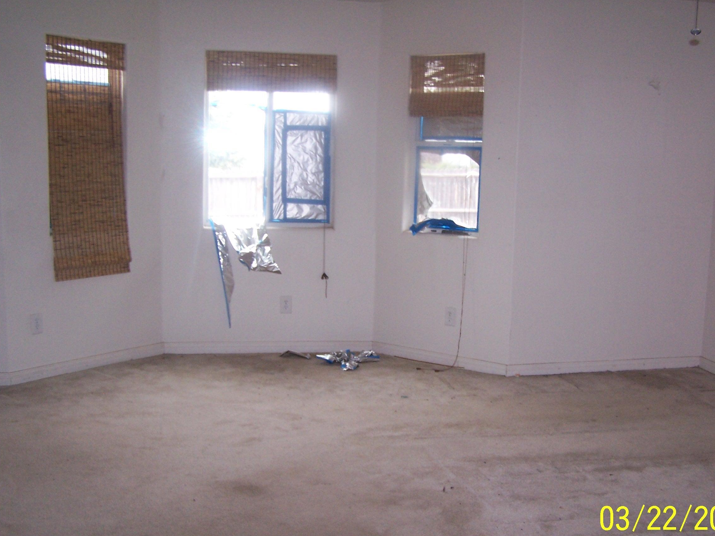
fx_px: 888
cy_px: 295
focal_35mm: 43
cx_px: 396
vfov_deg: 33.6
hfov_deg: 43.8
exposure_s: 1/60
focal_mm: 6.3
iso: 140
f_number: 2.8
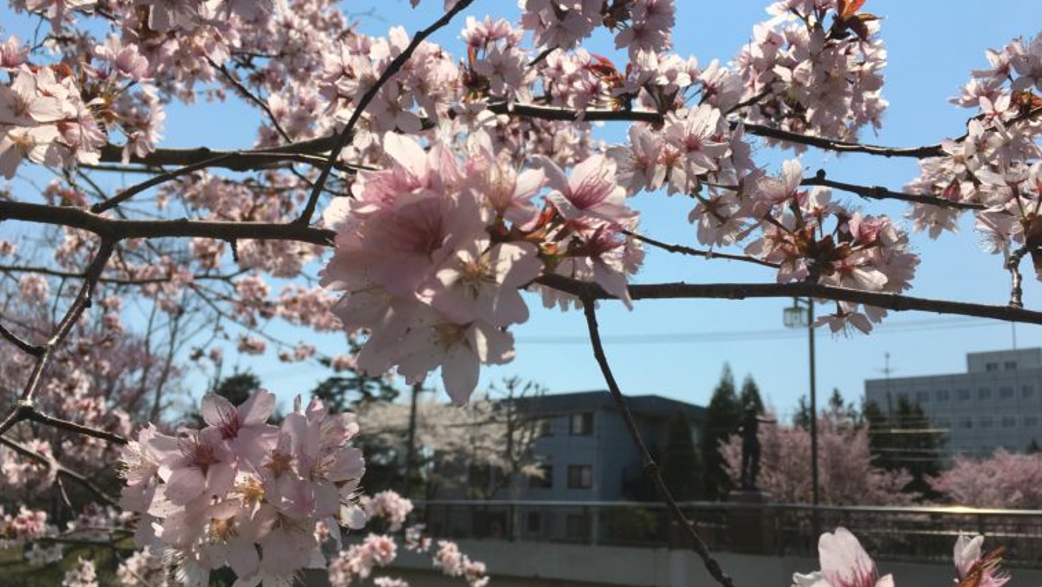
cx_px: 516
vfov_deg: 36.7
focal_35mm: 32
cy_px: 331
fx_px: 884
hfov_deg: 61.0
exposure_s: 1/3077
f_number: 2.2
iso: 25
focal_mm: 4.15
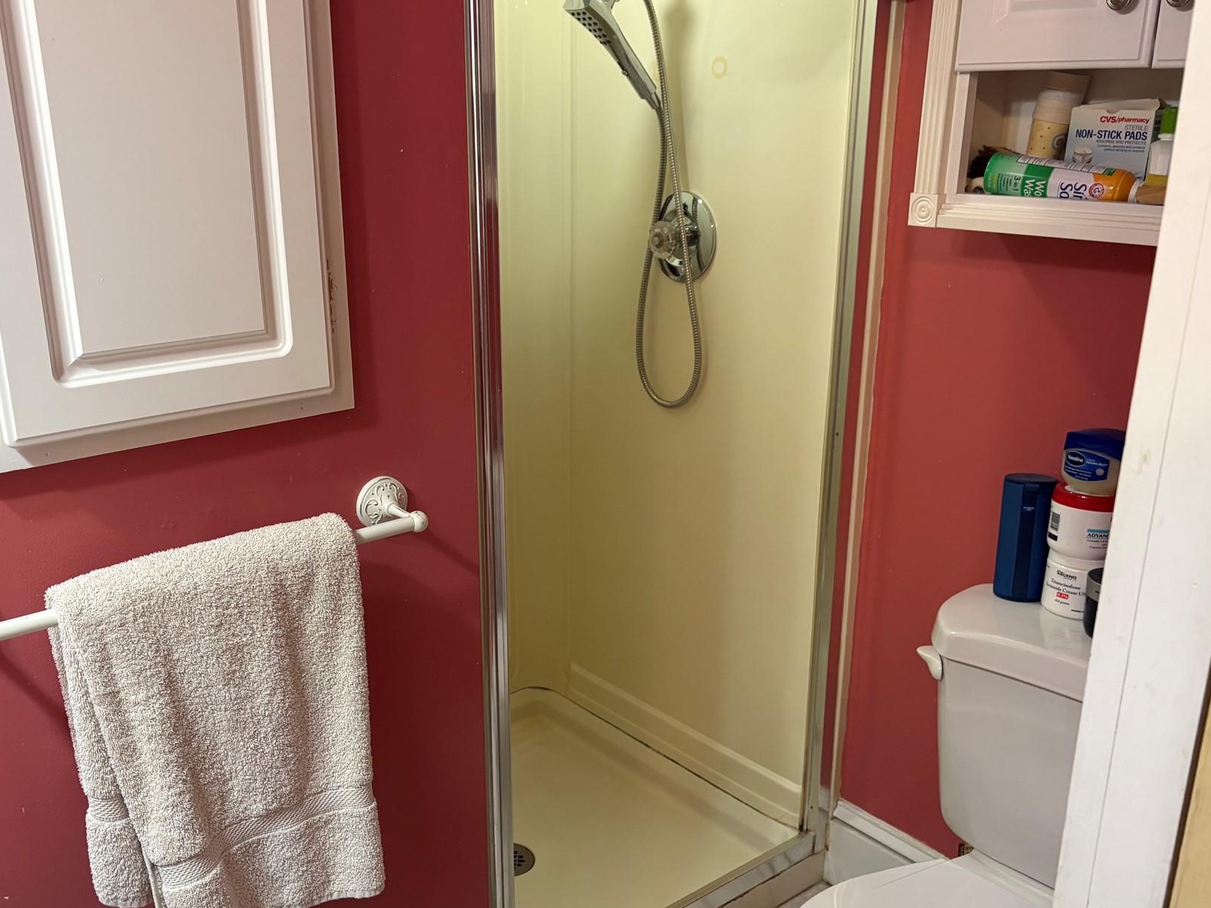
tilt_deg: -19.4
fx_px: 1154
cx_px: 500
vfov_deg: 42.9
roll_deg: +2.1
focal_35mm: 33
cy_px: 494
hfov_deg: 55.1
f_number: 1.6
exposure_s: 1/60
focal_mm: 5.96
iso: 160
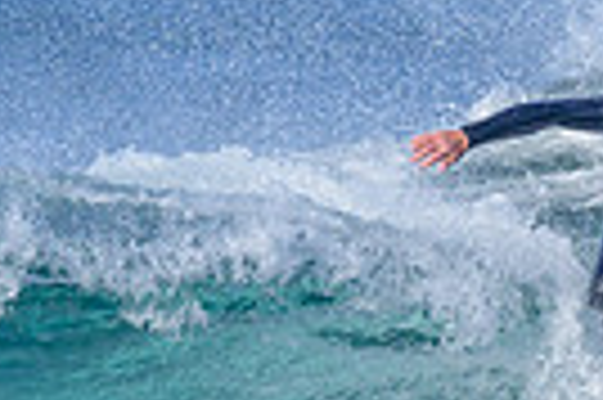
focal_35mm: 4408
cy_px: 456
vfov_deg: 0.3
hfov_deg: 0.5
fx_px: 73744
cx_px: 671
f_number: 6.3
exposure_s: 1/2000
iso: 500
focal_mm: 800
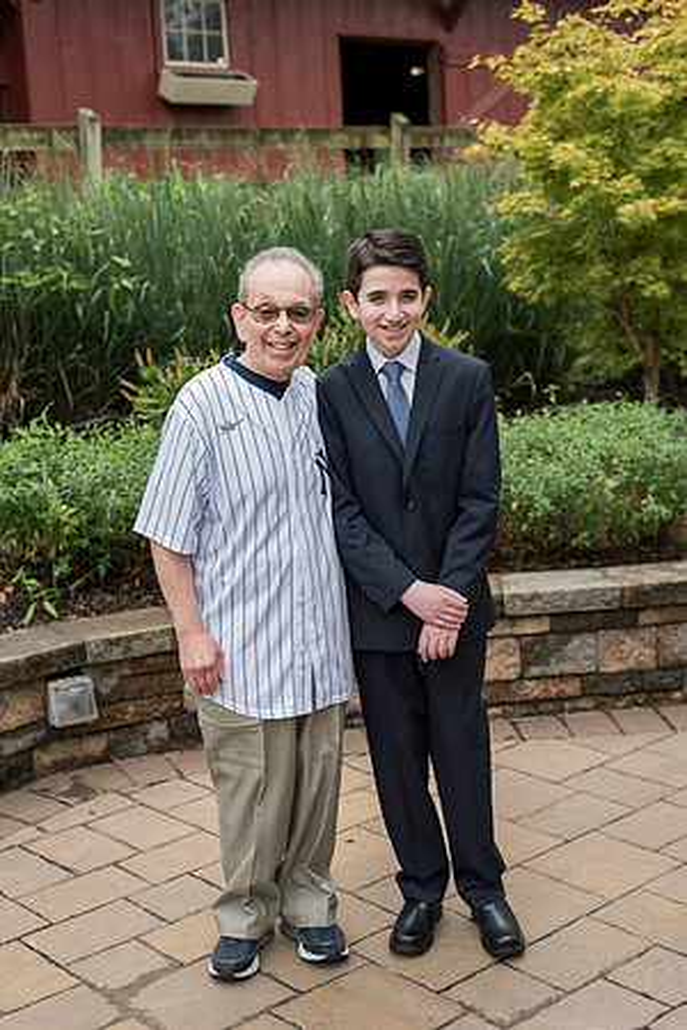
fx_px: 1431
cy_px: 515
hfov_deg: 27.0
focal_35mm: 50
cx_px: 344
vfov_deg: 39.6
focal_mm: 50
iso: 400
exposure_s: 1/640
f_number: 4
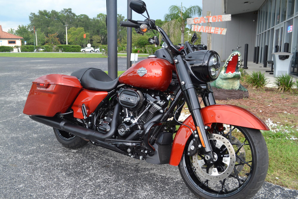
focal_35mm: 33
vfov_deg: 40.0
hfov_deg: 57.2
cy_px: 100
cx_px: 149
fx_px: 273
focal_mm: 22
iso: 280
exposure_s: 1/125
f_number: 5.6
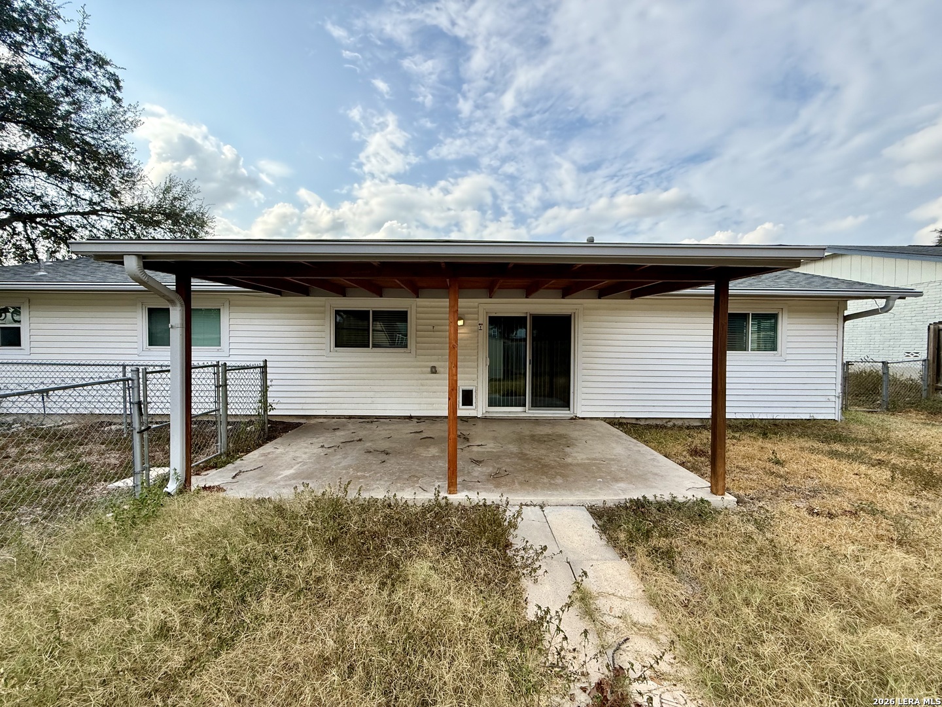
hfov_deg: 102.1
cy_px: 354
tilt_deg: -0.6
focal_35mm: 14
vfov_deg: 85.7
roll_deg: -0.7
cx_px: 471
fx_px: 381
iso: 64
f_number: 2.2
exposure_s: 1/830
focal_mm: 2.22
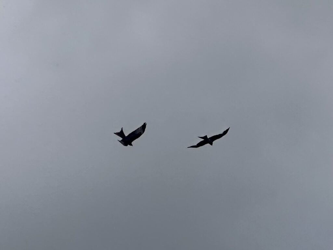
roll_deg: +4.6
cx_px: 166
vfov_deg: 19.1
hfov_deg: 25.3
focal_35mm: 77
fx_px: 741
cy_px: 125
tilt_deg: +20.6
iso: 32
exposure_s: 1/1393
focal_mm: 9
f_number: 2.8
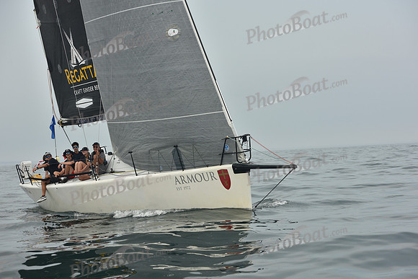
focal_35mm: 82
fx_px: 952
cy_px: 140
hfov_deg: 24.8
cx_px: 209
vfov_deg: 16.7
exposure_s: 1/640
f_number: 5.6
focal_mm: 82
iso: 250
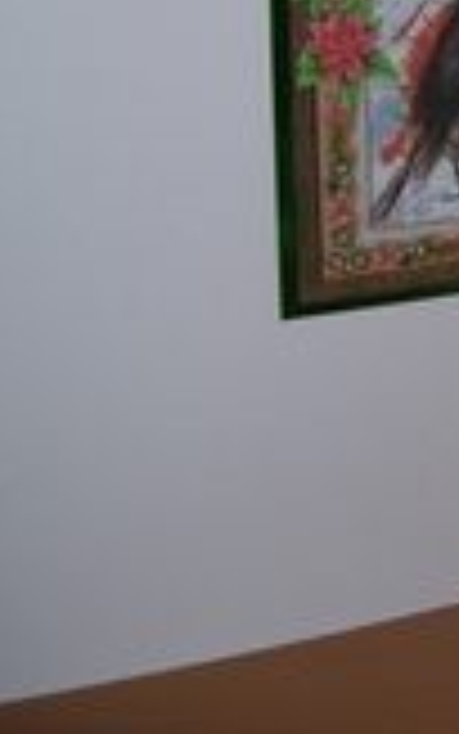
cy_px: 70
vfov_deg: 19.4
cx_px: 927
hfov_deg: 11.3
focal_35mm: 105
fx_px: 2100
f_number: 2.7
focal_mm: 6
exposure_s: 1/60
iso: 80
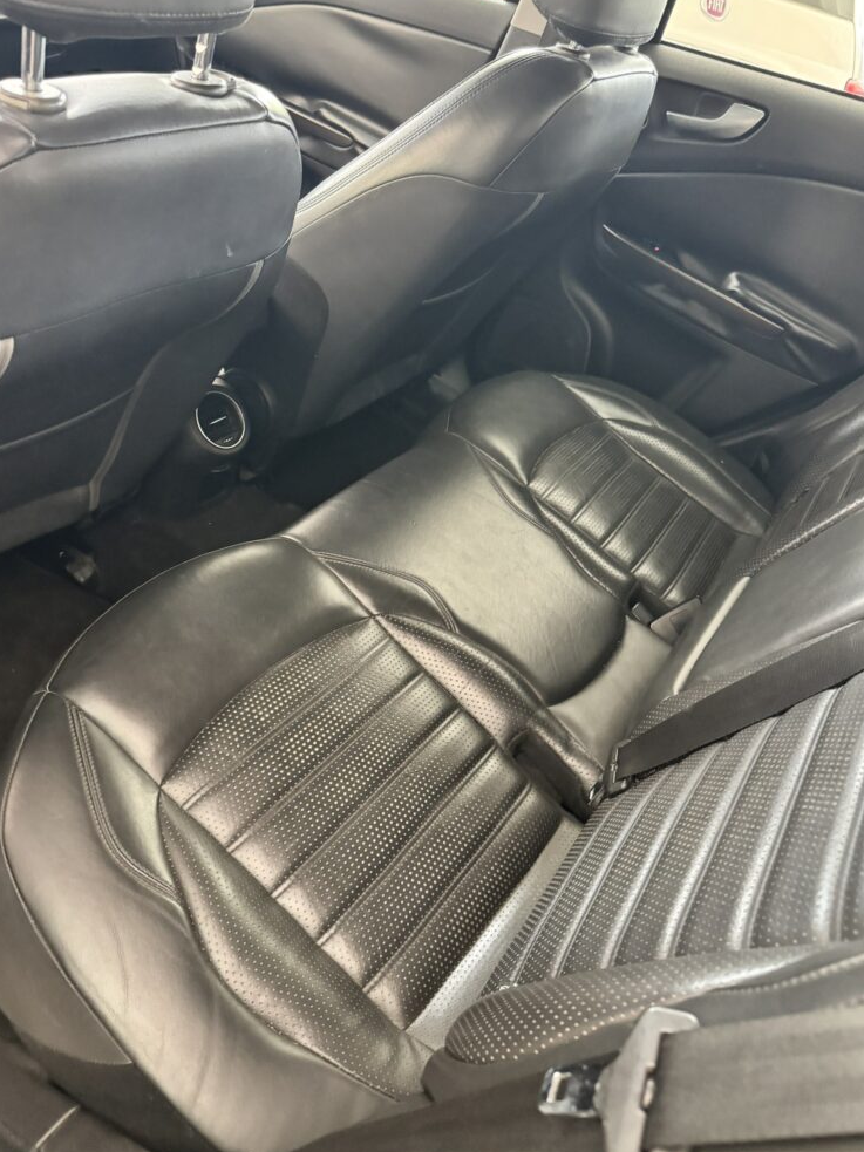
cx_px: 424
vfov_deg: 69.4
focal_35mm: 25
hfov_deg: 54.9
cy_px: 567
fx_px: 832
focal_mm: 6.76
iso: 1000
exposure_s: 1/40
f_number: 1.78
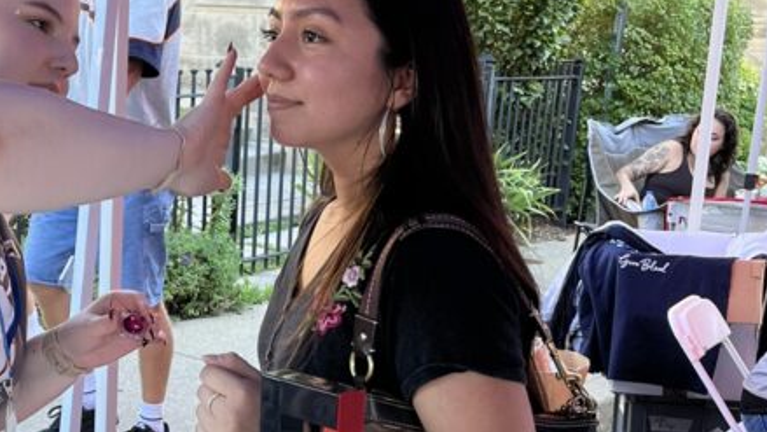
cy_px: 322
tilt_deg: -13.7
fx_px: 1342
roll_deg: -1.1
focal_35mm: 66
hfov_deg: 30.9
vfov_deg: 18.2
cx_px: 129
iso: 50
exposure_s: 1/122
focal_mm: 5.1
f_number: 1.6
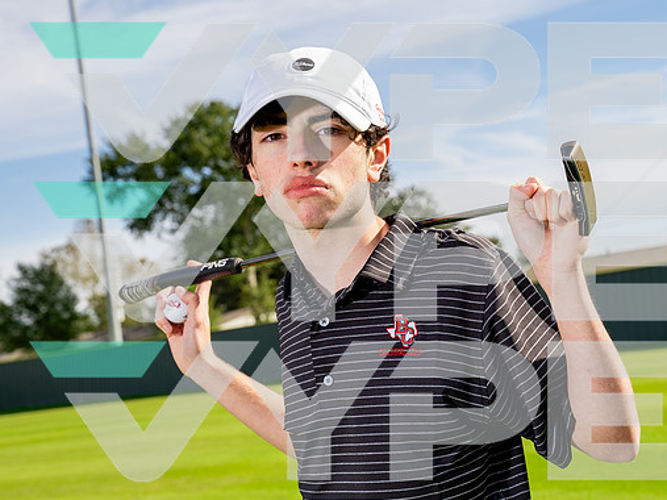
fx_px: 1271
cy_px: 252
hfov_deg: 29.4
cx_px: 368
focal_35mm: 66
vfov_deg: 22.2
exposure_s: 1/250
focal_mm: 56
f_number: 7.1
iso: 100
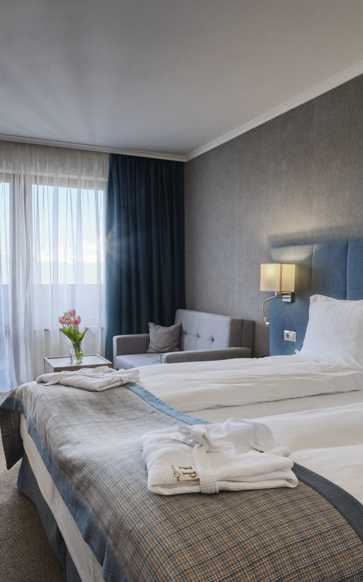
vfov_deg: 66.5
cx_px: 160
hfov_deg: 44.4
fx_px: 443
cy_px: 287
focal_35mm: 28
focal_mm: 12
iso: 160
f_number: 9
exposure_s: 1/25
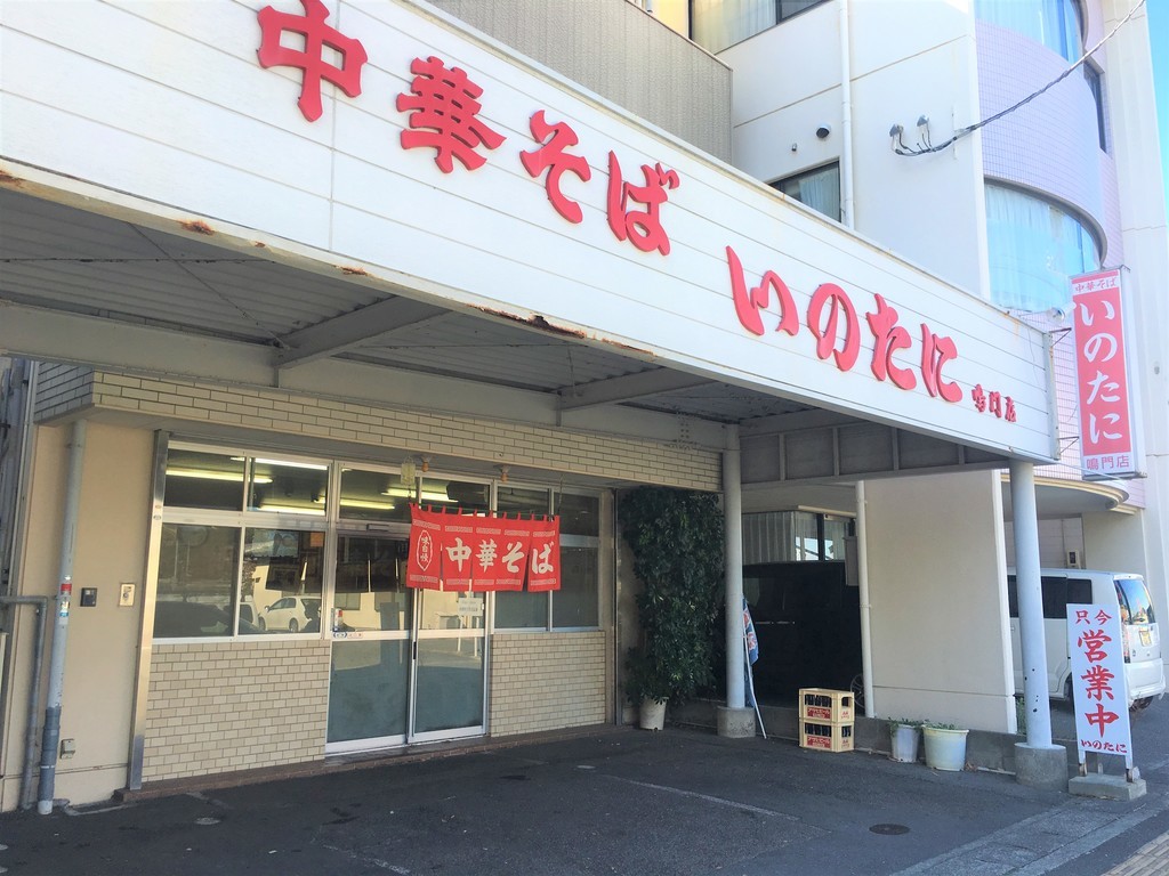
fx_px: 979
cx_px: 584
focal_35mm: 29
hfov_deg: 61.7
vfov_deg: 48.2
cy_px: 438
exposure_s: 1/337
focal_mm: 4.15
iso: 25
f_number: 2.2
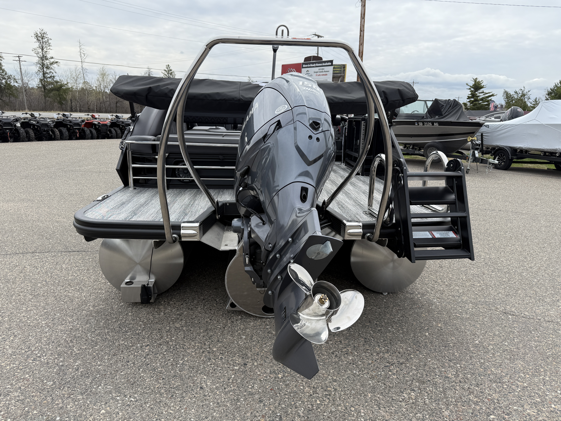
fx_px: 389
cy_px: 210
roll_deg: -2.7
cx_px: 280
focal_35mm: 24
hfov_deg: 71.6
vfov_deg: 56.8
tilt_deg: -14.2
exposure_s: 1/2525
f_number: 1.78
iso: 80
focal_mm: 6.76
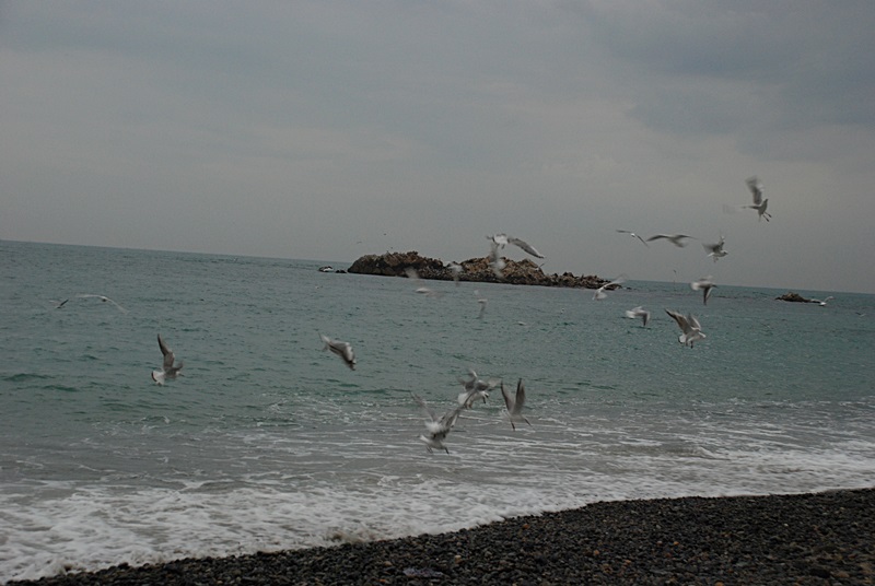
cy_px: 293
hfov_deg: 33.4
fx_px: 1460
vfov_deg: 22.7
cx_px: 438
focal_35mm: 60
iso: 400
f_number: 6.3
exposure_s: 1/60
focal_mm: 40
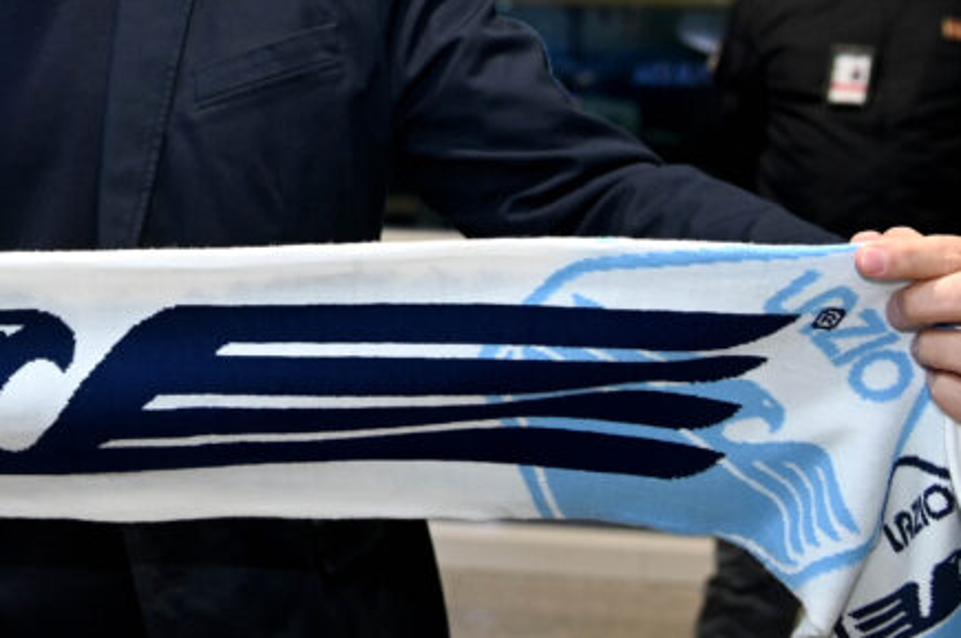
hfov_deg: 26.4
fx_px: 1946
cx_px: 18
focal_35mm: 73
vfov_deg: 18.3
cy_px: 72
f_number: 4.5
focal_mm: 31
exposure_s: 1/160
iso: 640
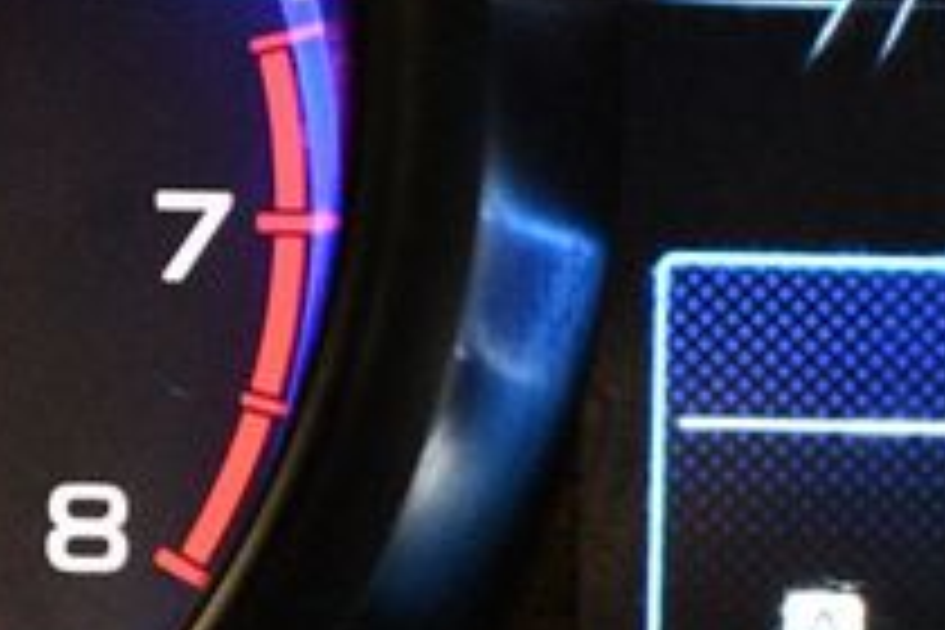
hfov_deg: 8.6
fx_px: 6247
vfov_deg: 5.8
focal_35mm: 238
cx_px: 1089
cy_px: 639
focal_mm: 52
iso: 6400
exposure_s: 1/60
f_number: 5.6
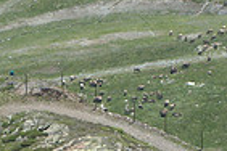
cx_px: 53
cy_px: 256
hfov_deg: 3.7
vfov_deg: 2.5
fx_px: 3512
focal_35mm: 557
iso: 1600
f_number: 13
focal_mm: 135
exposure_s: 1/640
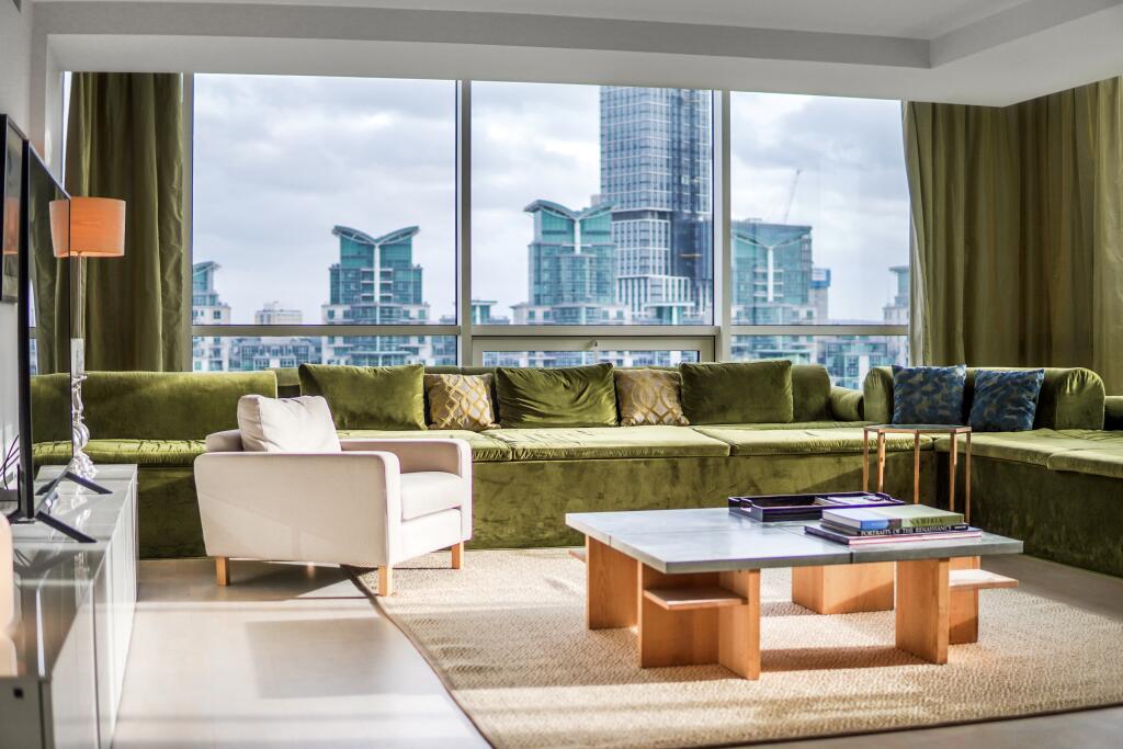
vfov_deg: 29.9
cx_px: 562
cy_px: 374
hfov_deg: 43.6
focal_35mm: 45
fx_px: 1404
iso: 100
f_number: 1.4
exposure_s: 1/2500
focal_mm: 30
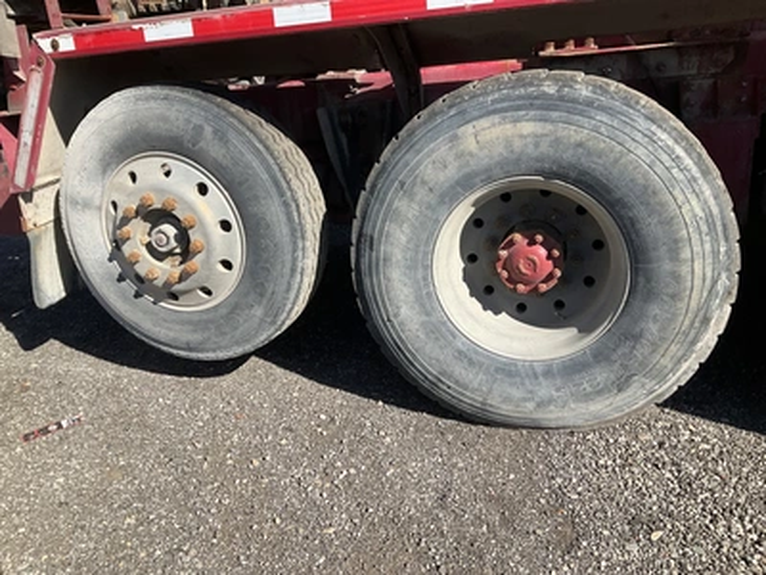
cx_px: 383
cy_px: 288
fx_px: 642
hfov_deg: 61.7
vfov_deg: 48.2
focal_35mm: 29
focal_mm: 3
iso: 25
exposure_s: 1/1377
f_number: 1.8
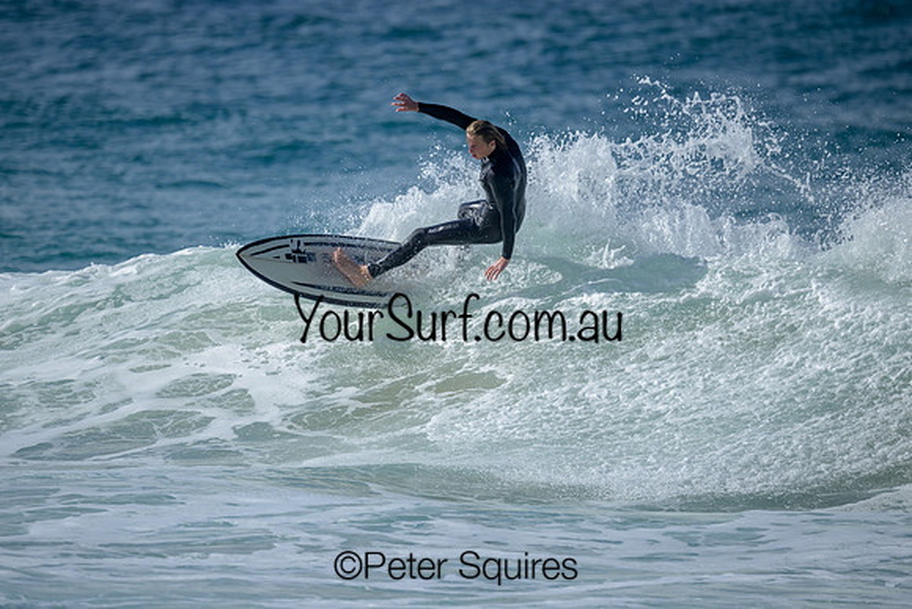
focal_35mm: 800
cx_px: 456
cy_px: 304
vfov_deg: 1.7
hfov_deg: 2.6
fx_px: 20270
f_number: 6.3
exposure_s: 1/2500
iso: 280
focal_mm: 800
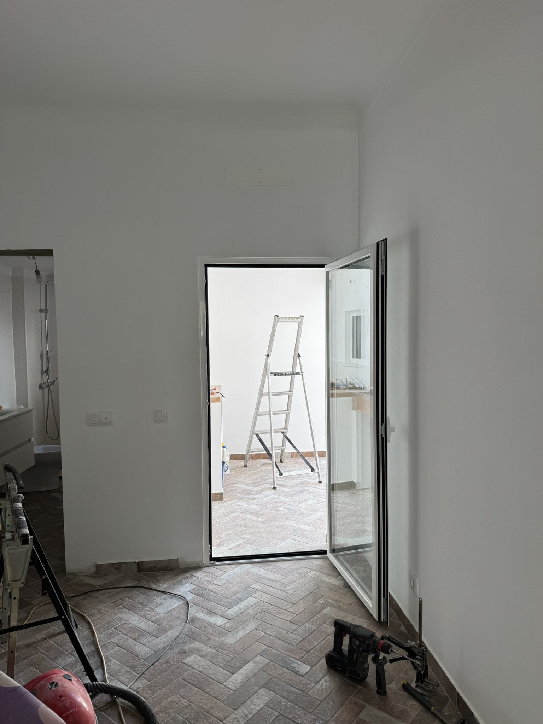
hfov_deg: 56.8
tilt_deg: -2.6
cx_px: 272
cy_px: 362
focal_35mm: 24
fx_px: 502
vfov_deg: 71.6
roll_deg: +0.4
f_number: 1.78
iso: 64
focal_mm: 6.76
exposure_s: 1/165
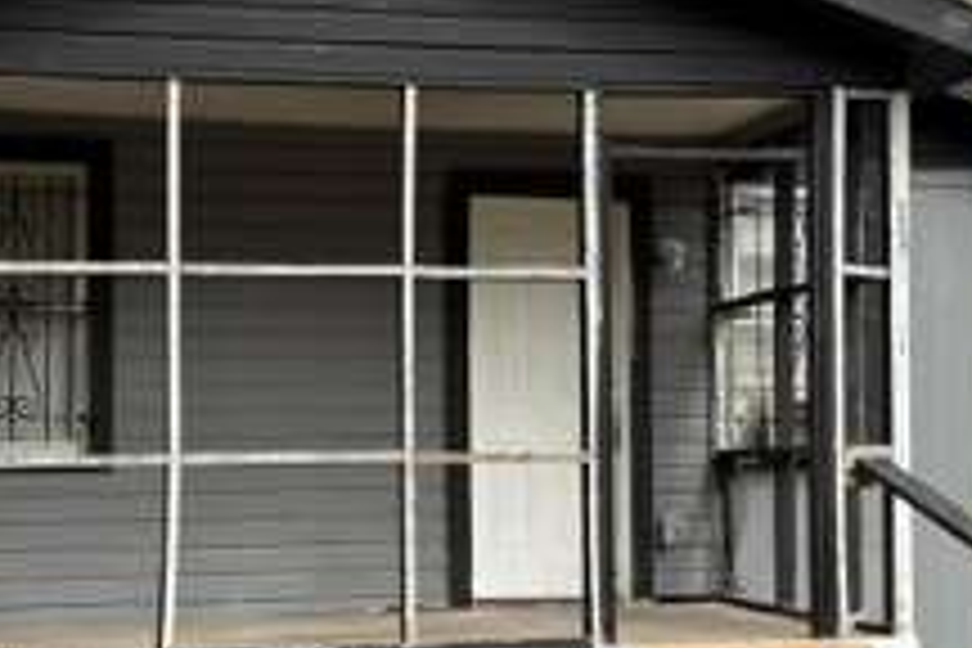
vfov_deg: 16.8
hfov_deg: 25.0
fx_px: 2187
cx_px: 387
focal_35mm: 81
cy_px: 374
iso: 64
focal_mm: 6.76
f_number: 1.78
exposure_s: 1/2445
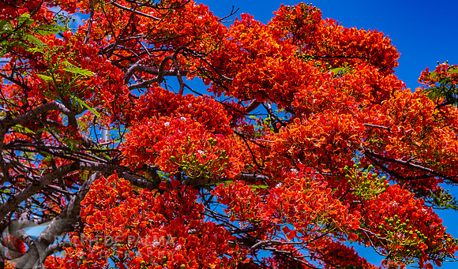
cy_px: 155
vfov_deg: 20.7
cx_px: 215
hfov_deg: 34.5
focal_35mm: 60
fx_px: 738
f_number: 7.1
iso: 100
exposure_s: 1/250
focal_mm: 52
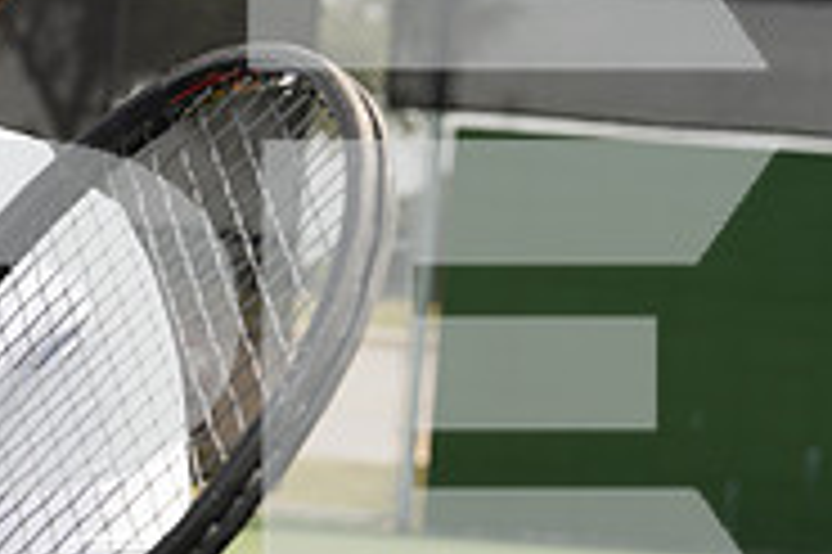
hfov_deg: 12.7
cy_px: 381
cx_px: -364
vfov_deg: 8.9
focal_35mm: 154
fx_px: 3556
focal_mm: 49
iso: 100
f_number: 5.6
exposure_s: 1/250
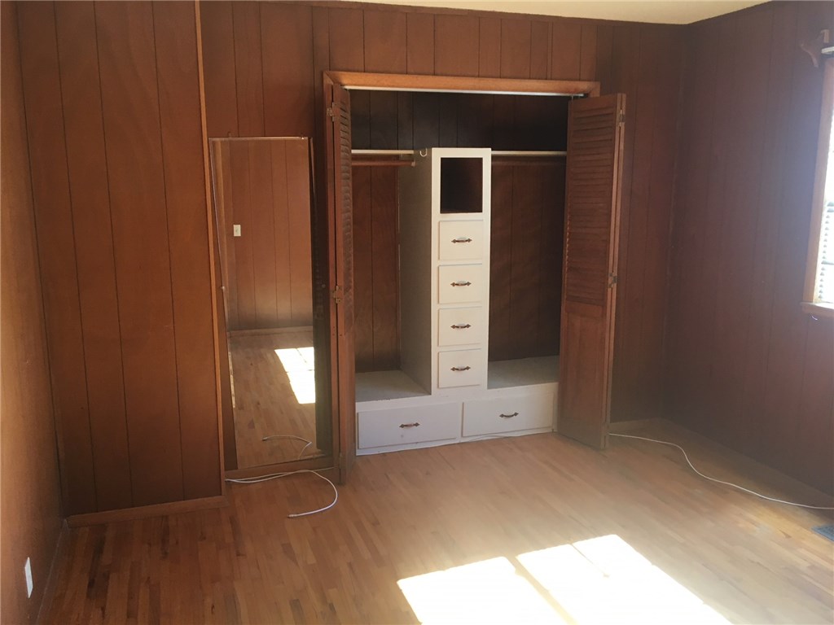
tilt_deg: -8.8
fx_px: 699
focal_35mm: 29
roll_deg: -0.6
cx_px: 417
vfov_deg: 48.2
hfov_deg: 61.7
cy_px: 312
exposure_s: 1/30
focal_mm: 4.15
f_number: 2.2
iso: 40
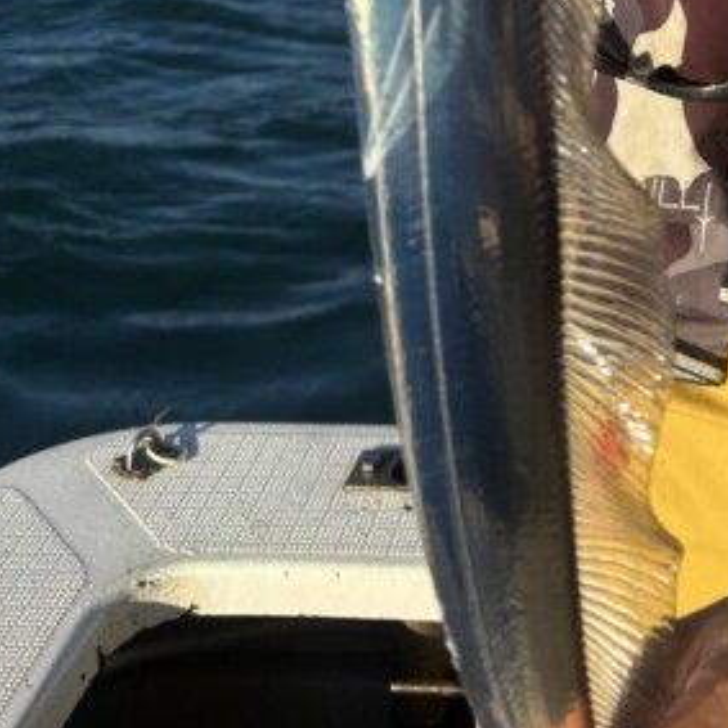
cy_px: -216
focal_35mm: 65
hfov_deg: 25.1
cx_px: 743
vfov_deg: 23.4
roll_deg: -3.4
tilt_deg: -7.7
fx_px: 1547
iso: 50
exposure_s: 1/2571
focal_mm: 5.96
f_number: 1.6
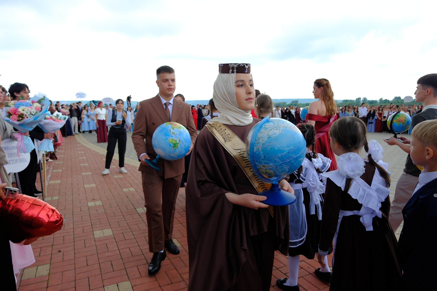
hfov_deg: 73.7
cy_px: 146
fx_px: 291
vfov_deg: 53.1
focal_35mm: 24
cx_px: 218
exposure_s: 1/640
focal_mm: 16
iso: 800
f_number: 4
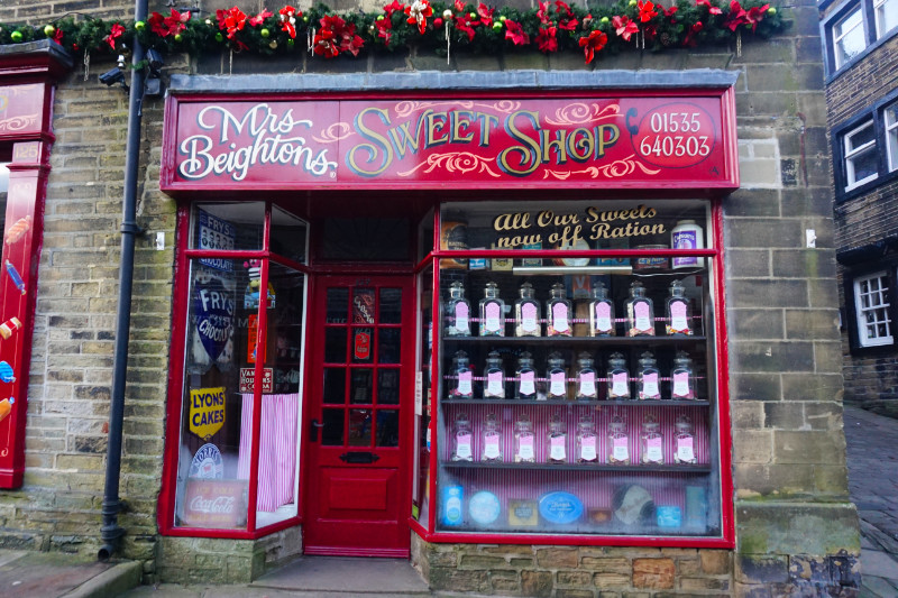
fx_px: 599
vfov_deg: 53.1
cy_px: 299
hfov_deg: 73.8
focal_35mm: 24
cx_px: 449
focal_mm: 16
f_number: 4
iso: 1000
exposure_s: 1/60
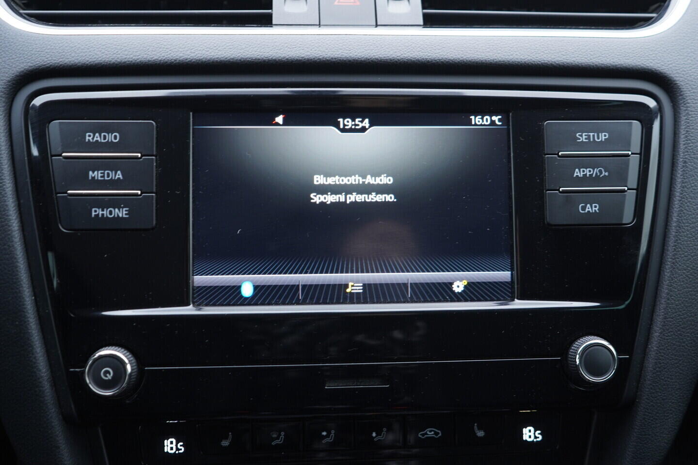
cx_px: 349
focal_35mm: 36
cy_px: 232
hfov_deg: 53.1
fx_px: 698
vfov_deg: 36.9
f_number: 2.8
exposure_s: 1/40
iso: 320
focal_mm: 24
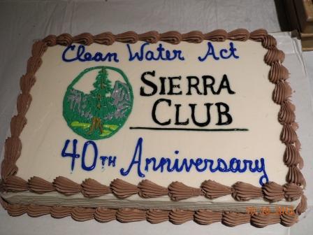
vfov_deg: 32.2
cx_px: 156
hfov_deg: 42.1
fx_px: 407
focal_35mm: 45
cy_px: 118
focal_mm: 9.7
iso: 229
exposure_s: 1/30
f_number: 3.2
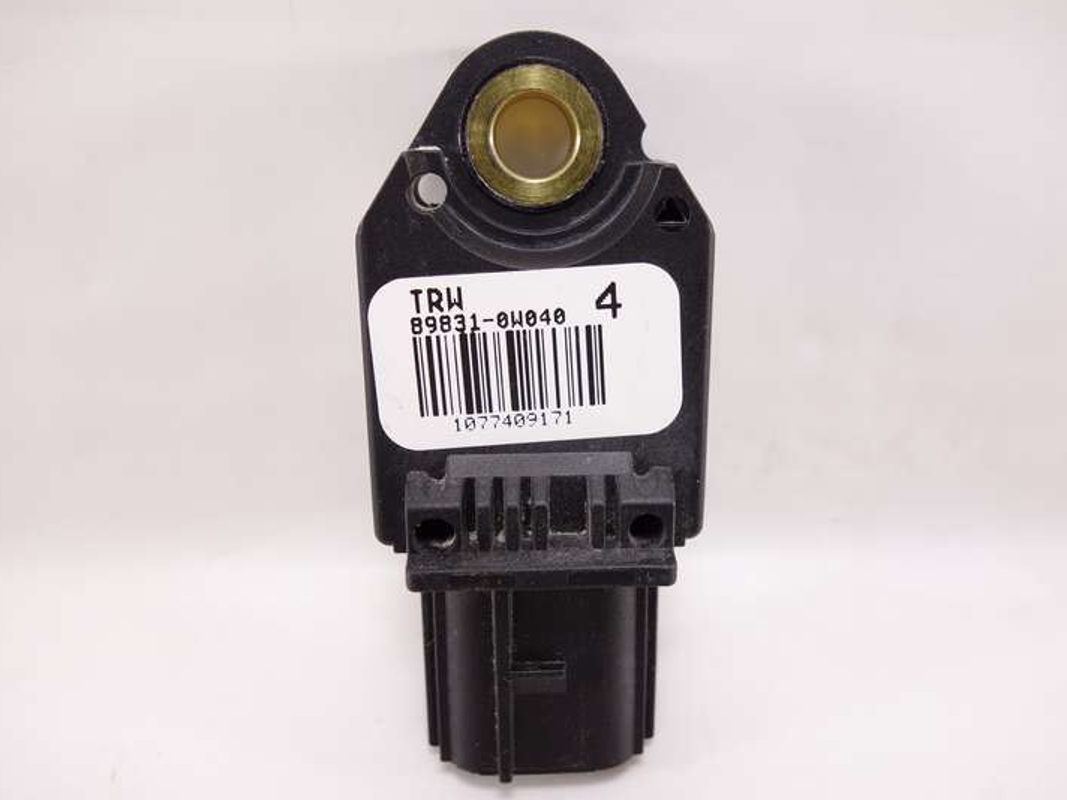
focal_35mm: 31
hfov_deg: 58.3
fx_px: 956
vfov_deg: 45.4
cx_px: 568
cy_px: 395
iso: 125
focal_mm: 10.4
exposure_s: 1/20
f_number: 4.5
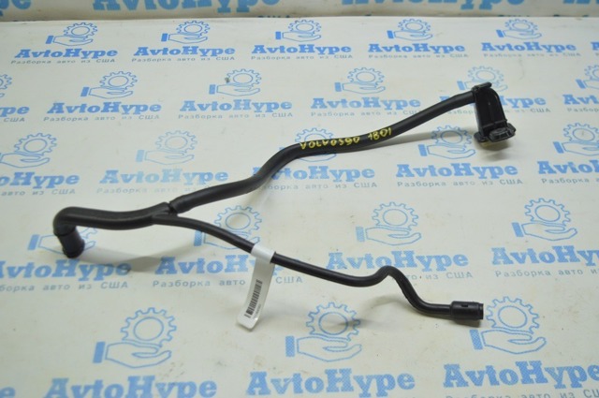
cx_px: 300
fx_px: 698
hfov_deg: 46.5
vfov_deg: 31.8
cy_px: 199
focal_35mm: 42
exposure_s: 1/50
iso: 400
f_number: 4.2
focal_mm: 28
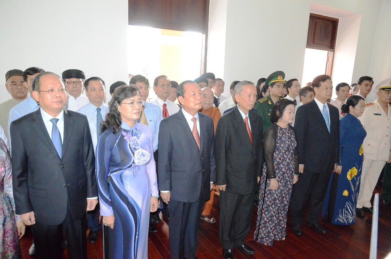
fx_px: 260
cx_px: 196
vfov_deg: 52.9
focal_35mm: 24
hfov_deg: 73.9
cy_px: 130
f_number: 6.3
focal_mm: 16
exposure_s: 1/100
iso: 6400
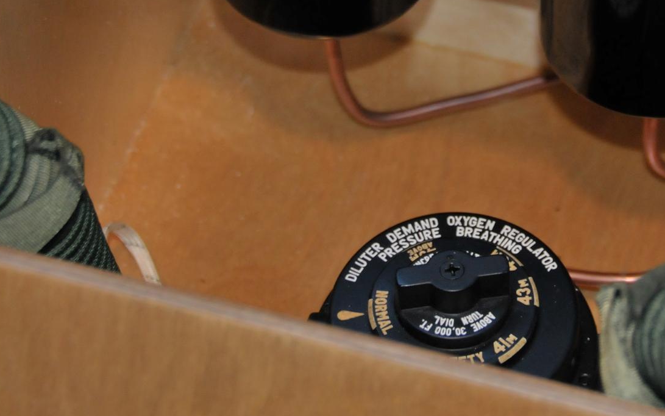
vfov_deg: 8.7
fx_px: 2719
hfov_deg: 13.9
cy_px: 1
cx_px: 430
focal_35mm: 150
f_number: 5
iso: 1000
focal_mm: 50
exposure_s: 1/60
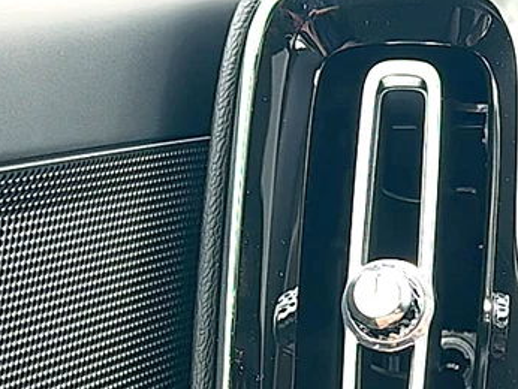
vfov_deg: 15.4
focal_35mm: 95
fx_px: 1423
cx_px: 376
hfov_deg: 20.5
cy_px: 330
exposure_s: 1/141
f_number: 1.78
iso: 64
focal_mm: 6.86
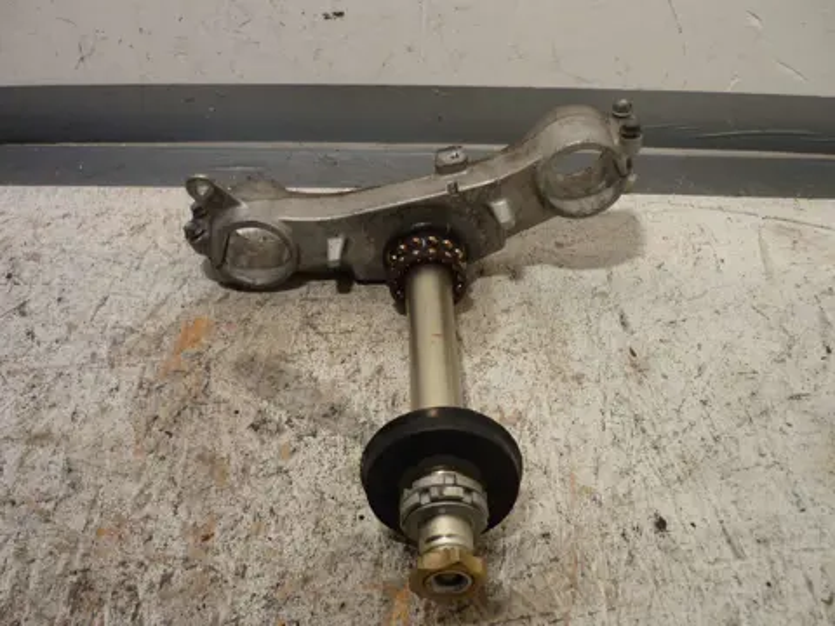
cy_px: 313
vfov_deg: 42.9
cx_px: 418
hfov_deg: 55.4
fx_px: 796
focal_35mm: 33
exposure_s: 1/40
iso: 80
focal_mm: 5.5
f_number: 2.8
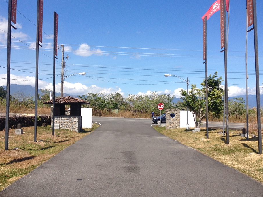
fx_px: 350
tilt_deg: +1.5
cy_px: 87
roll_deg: +0.4
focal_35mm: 46
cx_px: 133
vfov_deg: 31.5
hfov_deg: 41.2
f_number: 2.4
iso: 50
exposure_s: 1/2045
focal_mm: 4.28
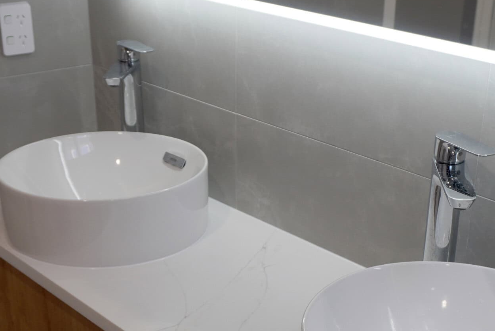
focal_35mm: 60
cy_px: 262
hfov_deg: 33.3
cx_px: 299
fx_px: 825
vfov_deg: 22.3
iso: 125
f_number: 4.5
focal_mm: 20
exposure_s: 1/40
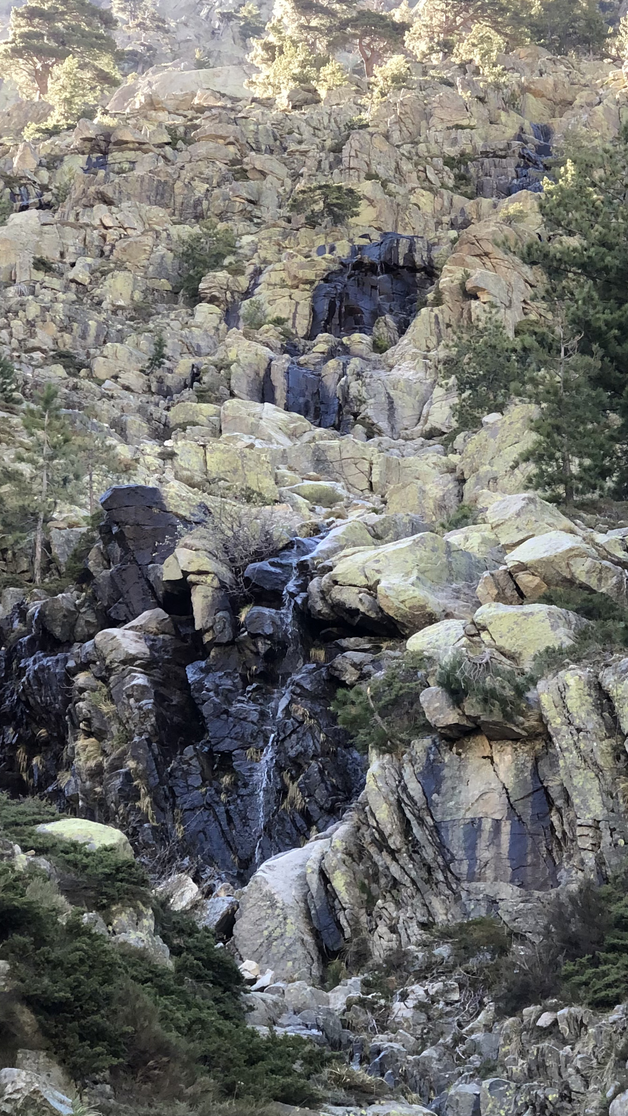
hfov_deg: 12.6
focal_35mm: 95
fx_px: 2812
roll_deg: +2.0
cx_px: 577
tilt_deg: +27.1
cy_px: 503
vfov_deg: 22.4
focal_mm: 6
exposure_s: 1/60
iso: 16
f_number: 2.4
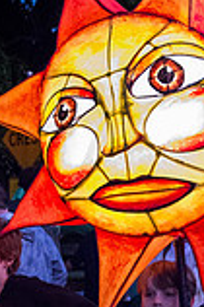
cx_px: 202
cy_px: 297
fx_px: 1022
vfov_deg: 16.8
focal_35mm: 120
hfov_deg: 11.3
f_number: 4.8
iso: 14368
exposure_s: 1/125
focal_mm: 42
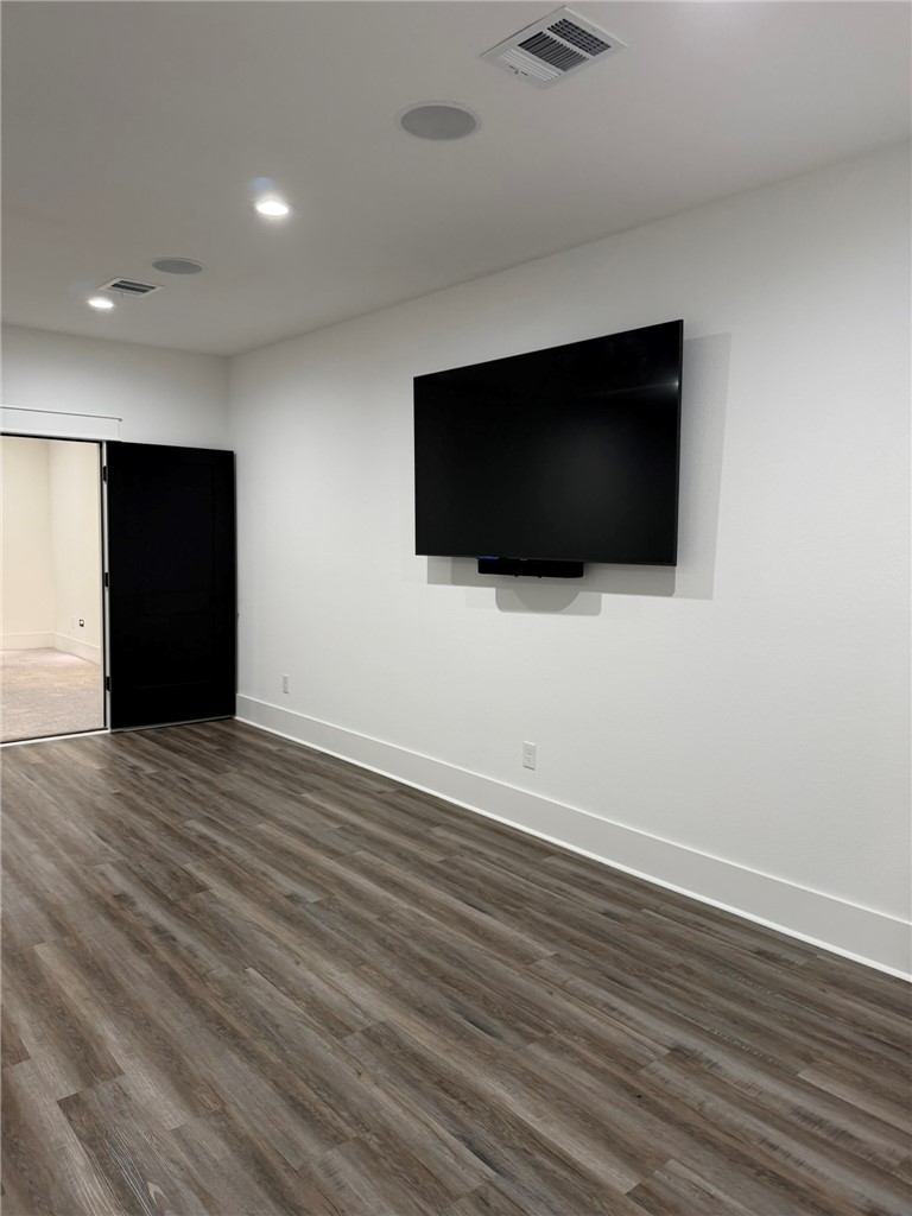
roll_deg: -0.9
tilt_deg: -3.4
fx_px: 843
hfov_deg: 56.8
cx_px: 456
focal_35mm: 24
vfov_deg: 71.6
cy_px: 608
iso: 250
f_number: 1.78
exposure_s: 1/60
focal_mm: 6.76
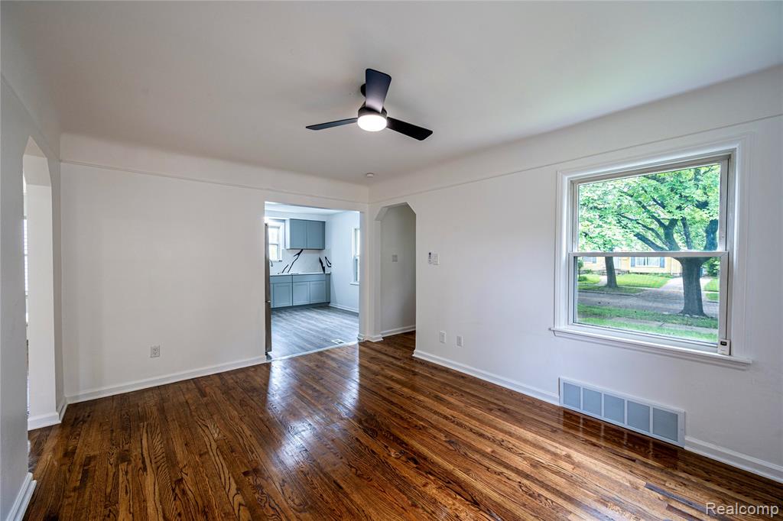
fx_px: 304
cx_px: 392
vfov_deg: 81.2
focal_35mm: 14
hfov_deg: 104.3
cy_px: 260
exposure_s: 1/15
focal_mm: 14
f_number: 8
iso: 200
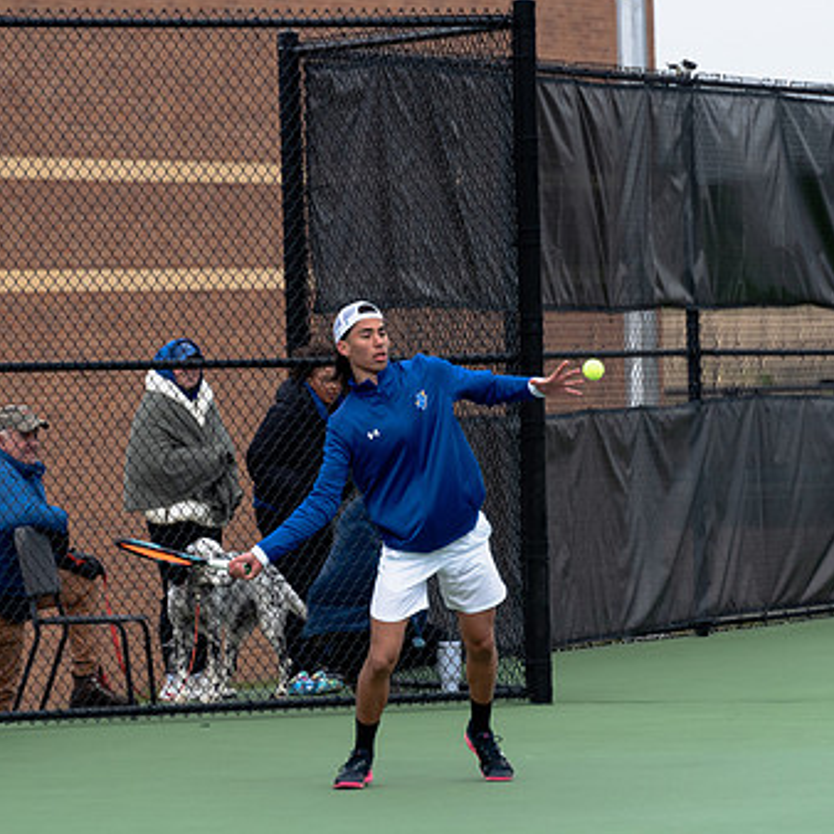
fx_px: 8014
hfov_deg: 6.0
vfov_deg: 6.0
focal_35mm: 294
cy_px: 422
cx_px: 457
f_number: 5.6
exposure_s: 1/2000
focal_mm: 200
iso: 640
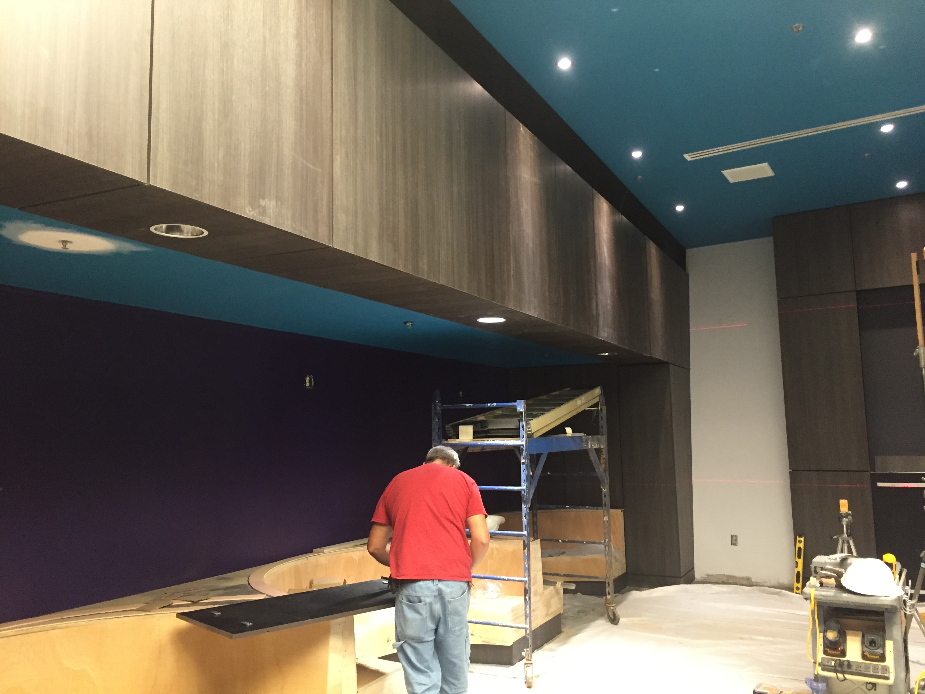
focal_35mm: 29
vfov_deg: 48.2
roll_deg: +0.2
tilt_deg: +4.9
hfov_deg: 61.7
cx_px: 462
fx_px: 775
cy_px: 347
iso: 250
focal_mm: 4.15
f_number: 2.2
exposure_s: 1/24
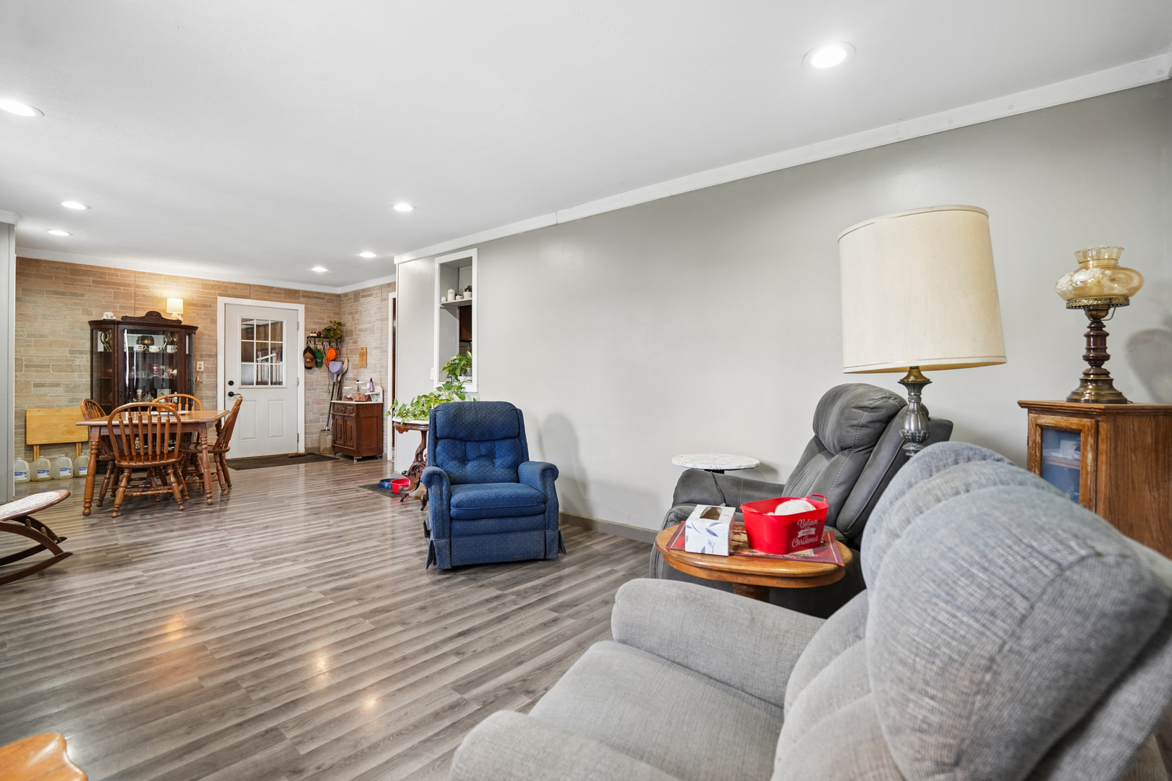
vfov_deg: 73.7
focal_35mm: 16
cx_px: 586
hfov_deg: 96.7
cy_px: 390
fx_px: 521
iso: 400
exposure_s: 1/30
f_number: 4
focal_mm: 16
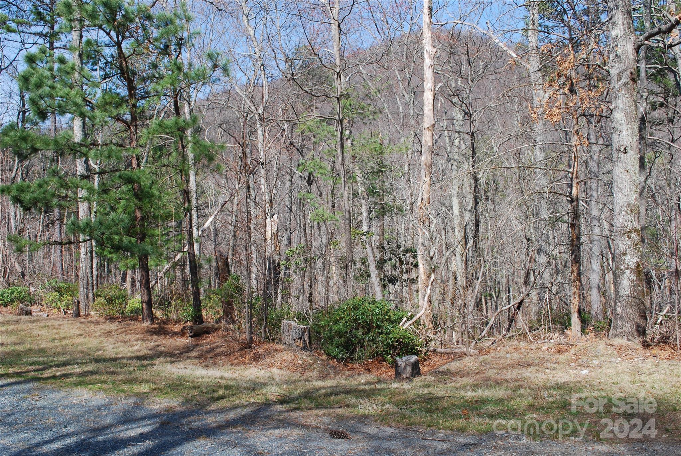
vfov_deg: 37.0
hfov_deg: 53.1
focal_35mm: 36
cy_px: 228
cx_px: 340
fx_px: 682
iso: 200
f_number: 9
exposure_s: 1/160
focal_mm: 24
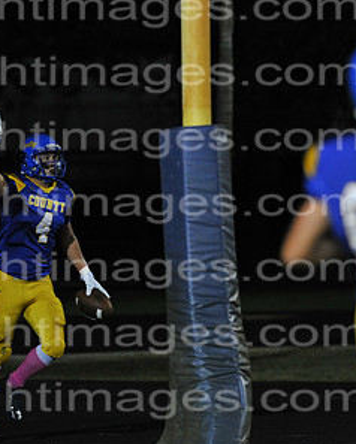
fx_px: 7223
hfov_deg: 2.8
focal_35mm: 549
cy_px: 238
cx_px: 28
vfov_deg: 3.5
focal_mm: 300
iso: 5000
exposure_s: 1/500
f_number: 4
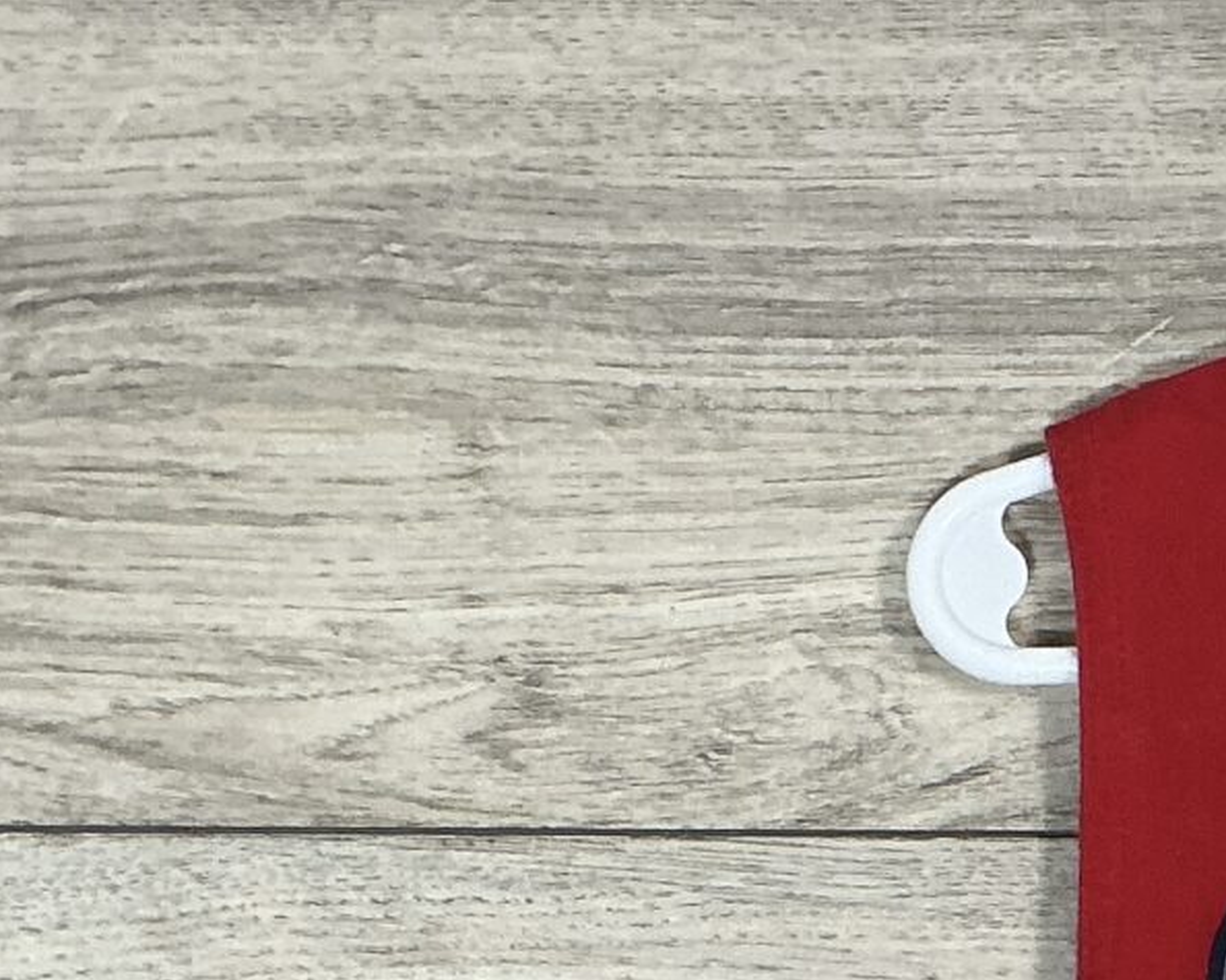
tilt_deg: -80.7
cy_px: 1281
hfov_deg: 15.0
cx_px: 1628
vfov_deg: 12.3
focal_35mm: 122
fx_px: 4426
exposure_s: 1/60
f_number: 1.8
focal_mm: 3
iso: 80
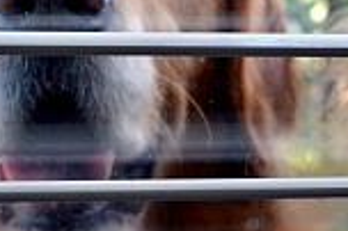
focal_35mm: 154
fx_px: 1487
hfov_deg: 13.3
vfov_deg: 8.9
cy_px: 66
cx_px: 268
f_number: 4.2
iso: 720
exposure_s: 1/60
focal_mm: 26
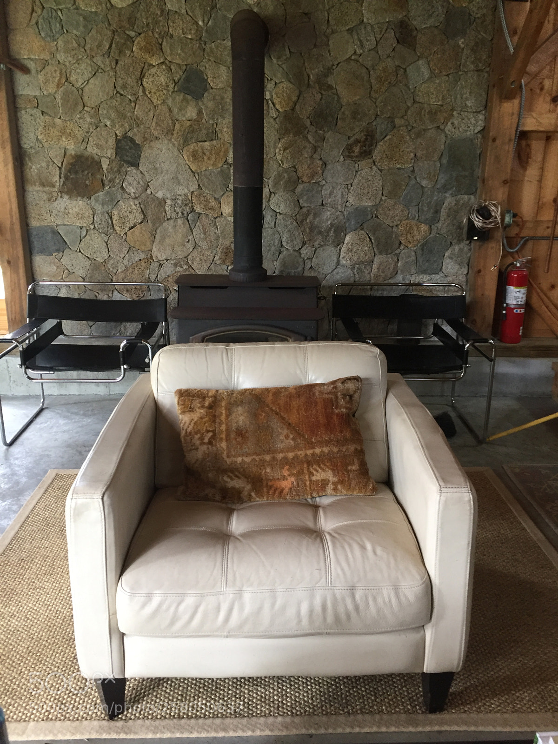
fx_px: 623
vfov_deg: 61.7
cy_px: 372
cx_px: 279
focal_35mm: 29
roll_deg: -0.6
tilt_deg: -18.3
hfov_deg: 48.2
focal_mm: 4.15
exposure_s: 1/30
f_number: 2.2
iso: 125
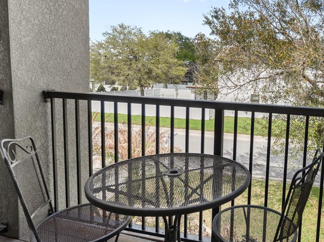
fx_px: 253
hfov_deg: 61.6
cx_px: 244
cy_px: 103
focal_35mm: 27
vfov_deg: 51.1
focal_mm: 14
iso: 125
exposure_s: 1/25
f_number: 4
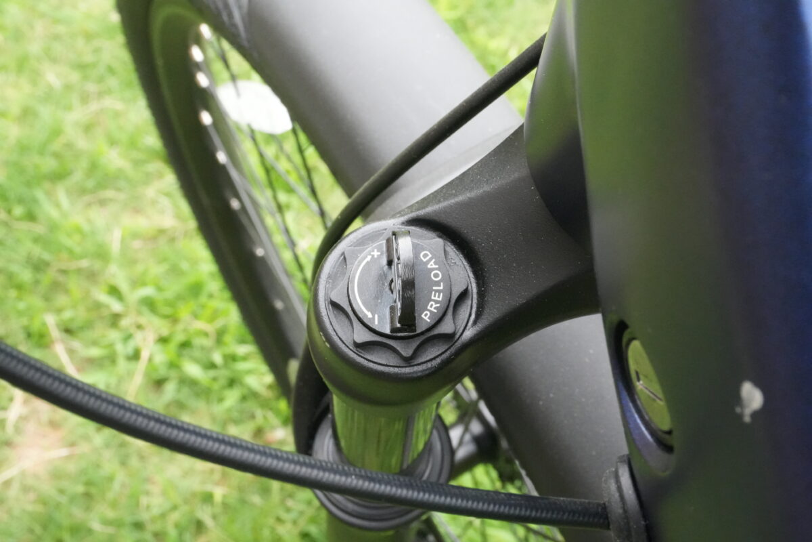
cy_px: 271
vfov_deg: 23.8
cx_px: 406
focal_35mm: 57
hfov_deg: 35.1
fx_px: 1286
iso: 5000
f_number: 16
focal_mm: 38
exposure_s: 1/125
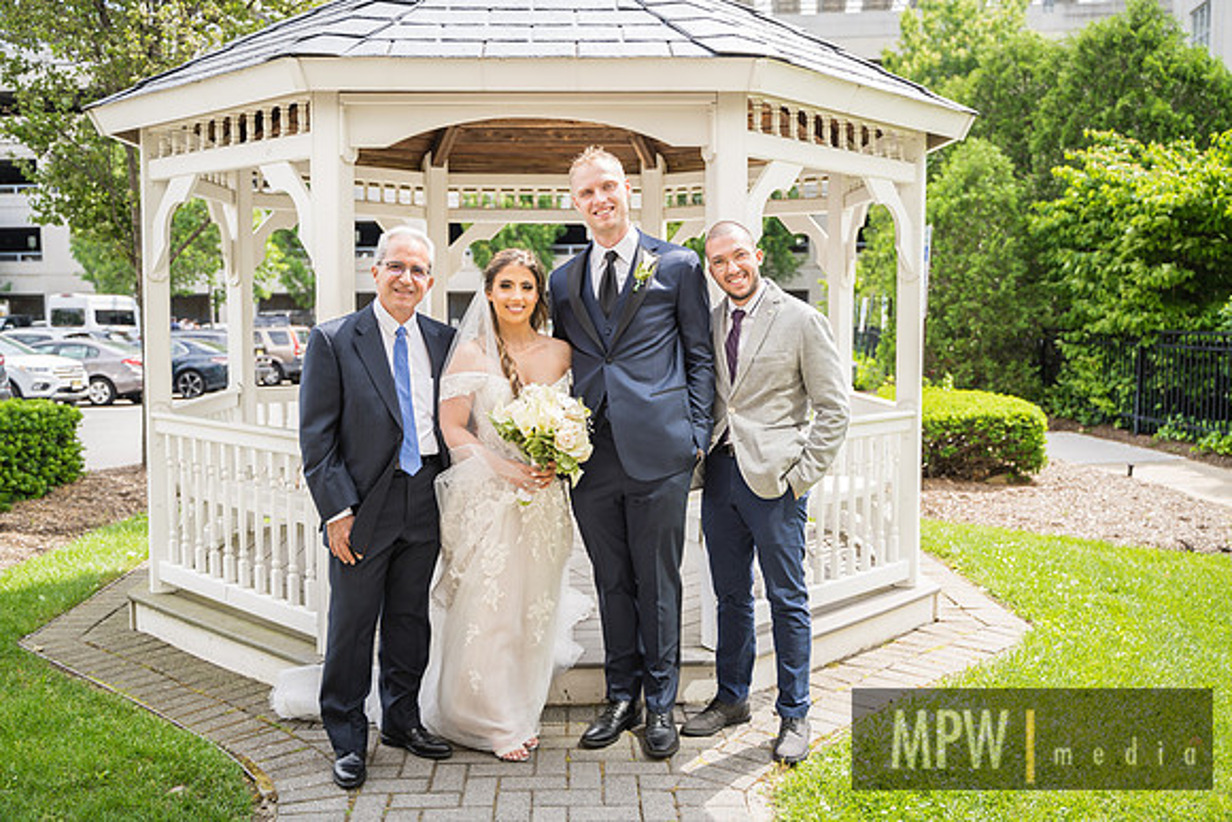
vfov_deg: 37.9
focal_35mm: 35
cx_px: 616
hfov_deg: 54.4
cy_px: 411
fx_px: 1198
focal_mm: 35
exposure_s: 1/500
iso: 100
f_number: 2.8
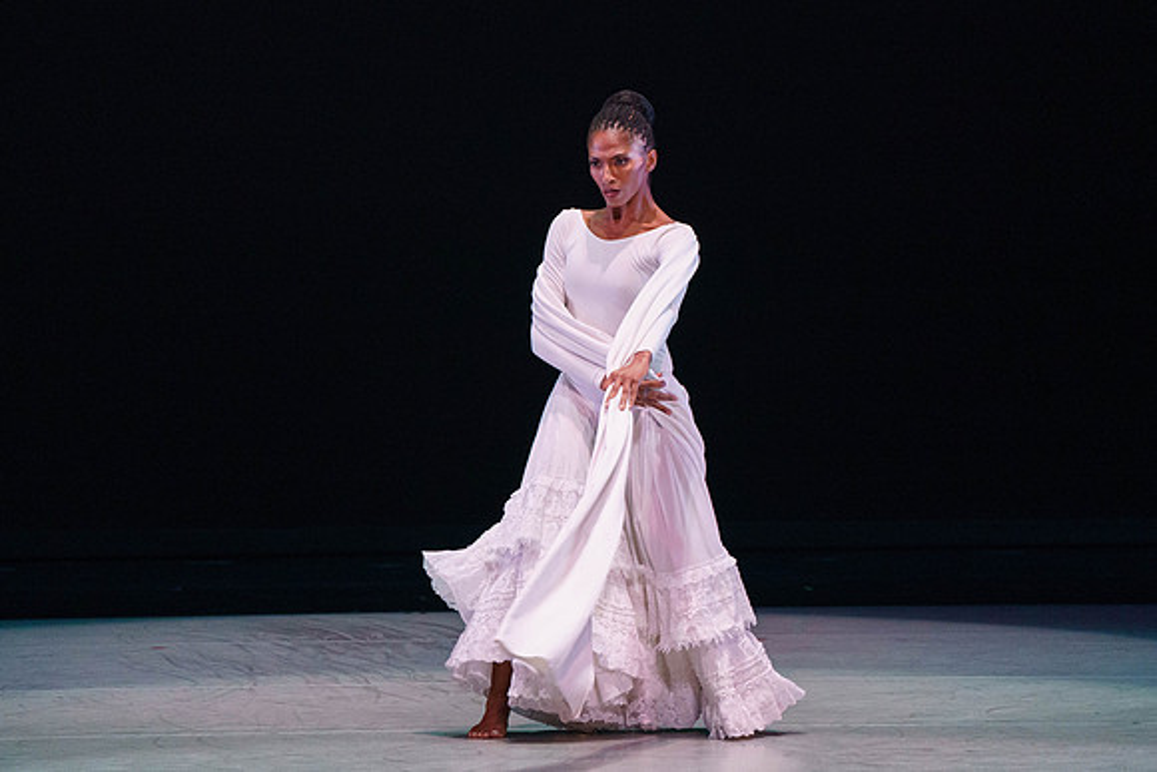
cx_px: 610
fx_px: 15197
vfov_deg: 2.9
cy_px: 371
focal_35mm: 473
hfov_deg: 4.4
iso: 5000
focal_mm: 400
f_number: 6.3
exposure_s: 1/400
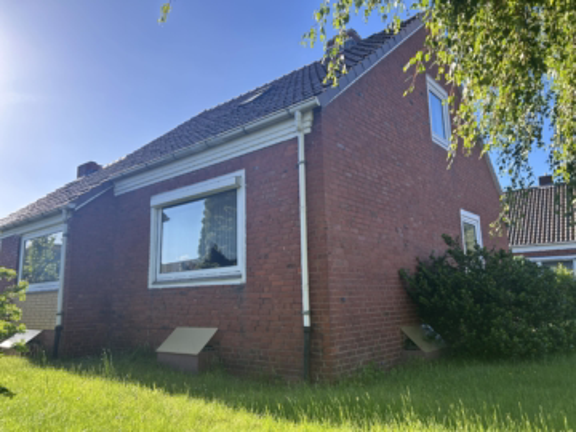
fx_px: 433
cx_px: 288
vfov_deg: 53.1
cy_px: 216
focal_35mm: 26
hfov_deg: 67.3
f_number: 1.5
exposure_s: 1/1252
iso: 50
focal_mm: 5.7
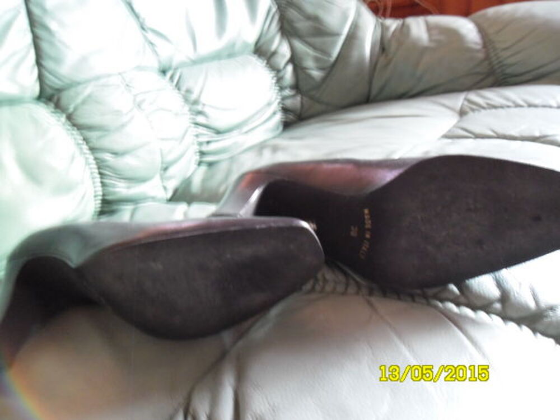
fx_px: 437
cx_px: 280
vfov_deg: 51.4
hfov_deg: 65.3
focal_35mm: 27
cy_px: 210
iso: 400
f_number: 3.5
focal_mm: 4.9
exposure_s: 1/3
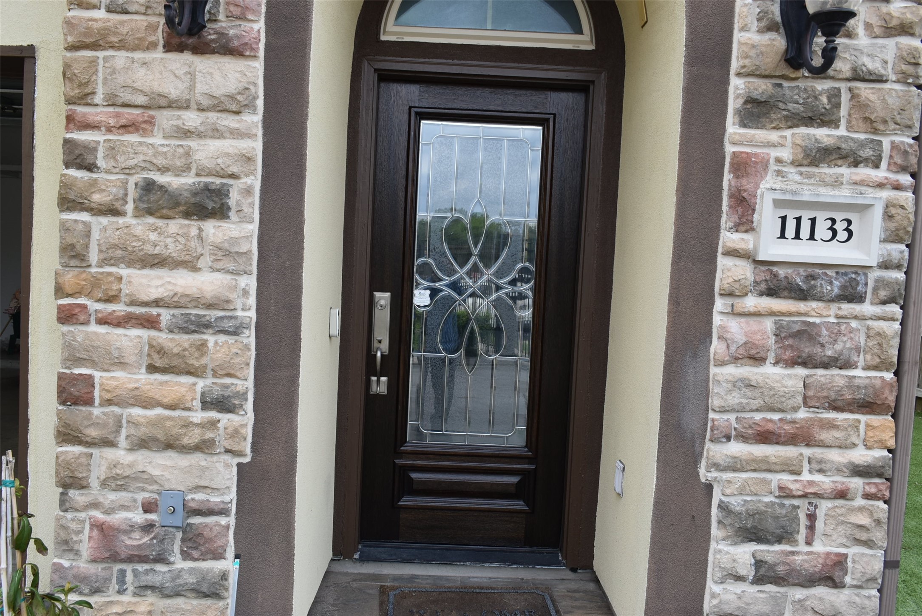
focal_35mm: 27
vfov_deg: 48.0
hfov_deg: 67.4
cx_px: 461
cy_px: 308
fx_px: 692
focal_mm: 18
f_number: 8
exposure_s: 1/250
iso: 320
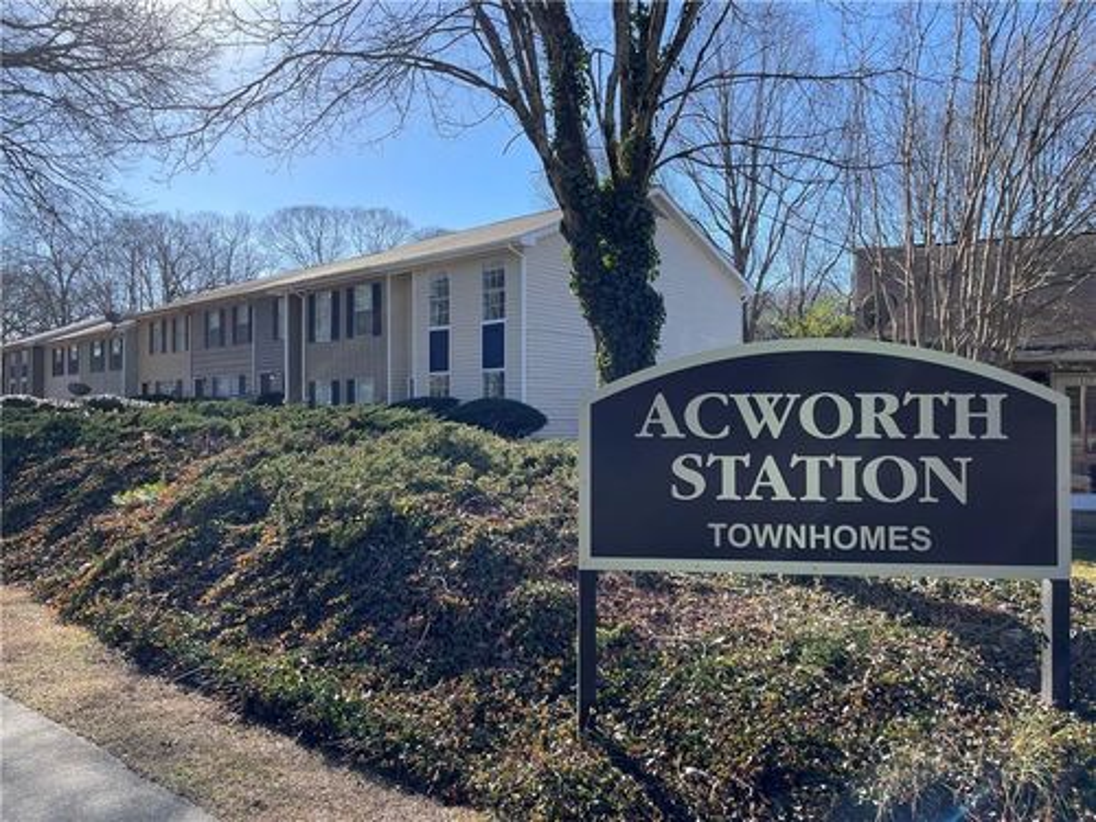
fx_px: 823
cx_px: 548
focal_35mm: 26
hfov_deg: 67.3
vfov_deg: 53.1
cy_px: 411
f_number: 1.6
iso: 32
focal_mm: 4.2
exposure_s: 1/1511
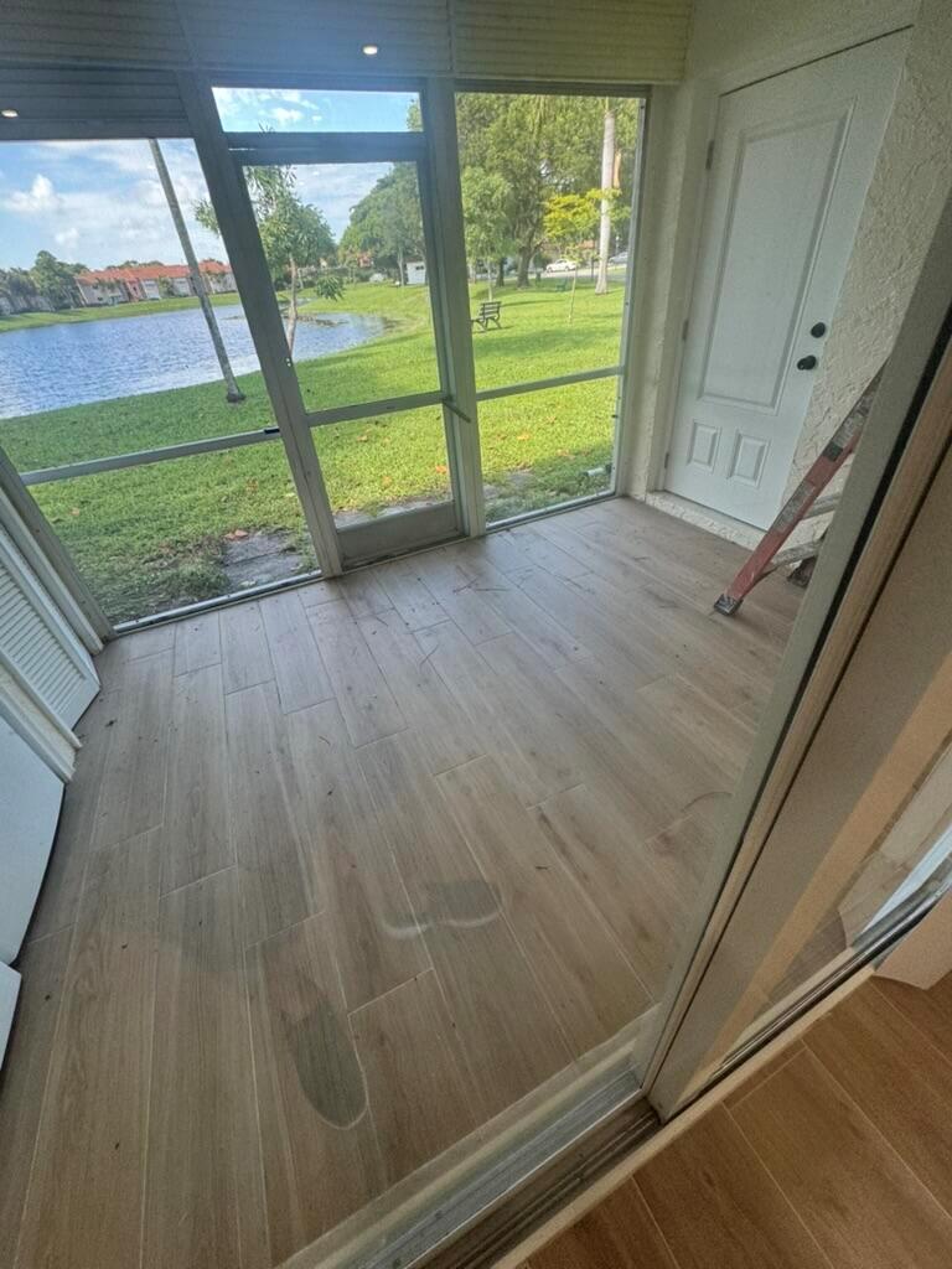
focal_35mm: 14
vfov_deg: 102.1
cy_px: 634
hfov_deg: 85.7
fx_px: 513
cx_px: 476
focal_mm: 2.22
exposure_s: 1/120
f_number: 2.2
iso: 125
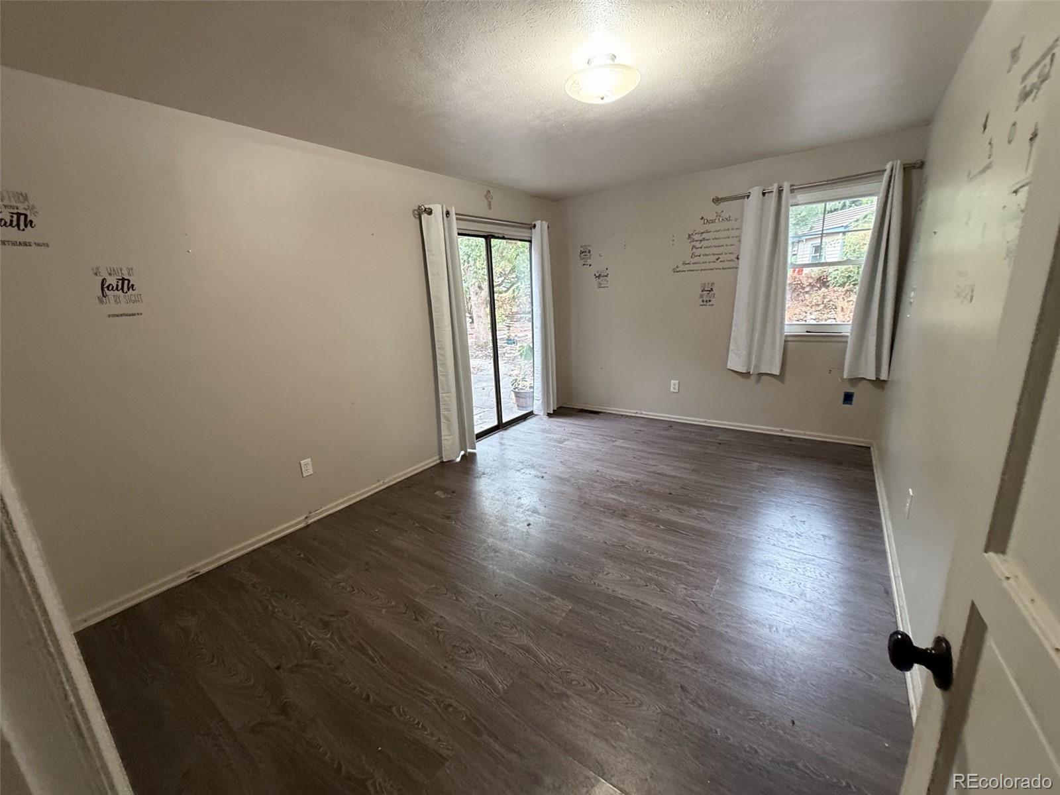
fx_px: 429
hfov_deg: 102.1
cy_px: 398
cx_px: 530
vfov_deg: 85.7
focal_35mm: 14
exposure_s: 1/60
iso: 400
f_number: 2.2
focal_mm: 2.22
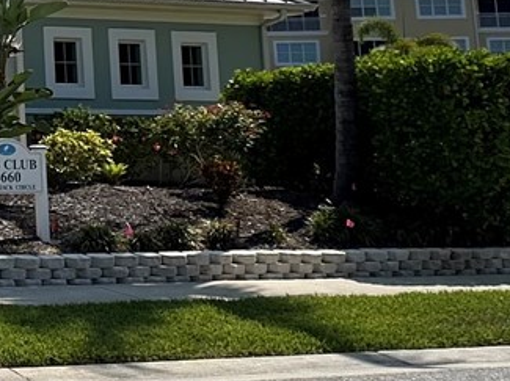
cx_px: -339
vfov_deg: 20.5
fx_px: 1015
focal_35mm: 69
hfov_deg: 21.4
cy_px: -8
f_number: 2.2
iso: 40
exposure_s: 1/2618
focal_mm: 2.22
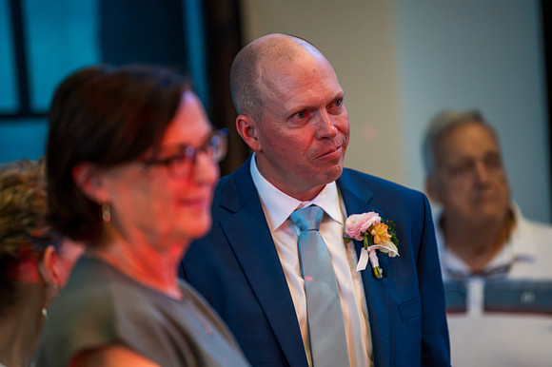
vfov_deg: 5.7
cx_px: 276
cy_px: 184
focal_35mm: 240
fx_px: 3678
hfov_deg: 8.6
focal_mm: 200
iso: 4000
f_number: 2.8
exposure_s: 1/320
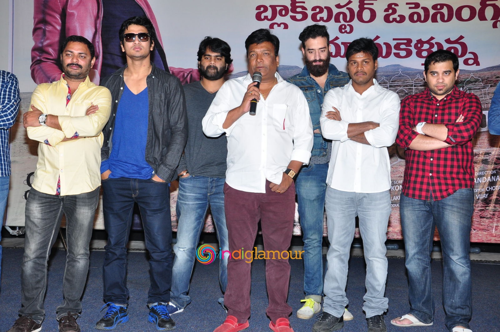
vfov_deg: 29.8
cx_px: 250
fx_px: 624
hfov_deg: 43.6
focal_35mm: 45
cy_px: 166
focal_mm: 30
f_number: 6.3
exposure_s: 1/125
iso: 500
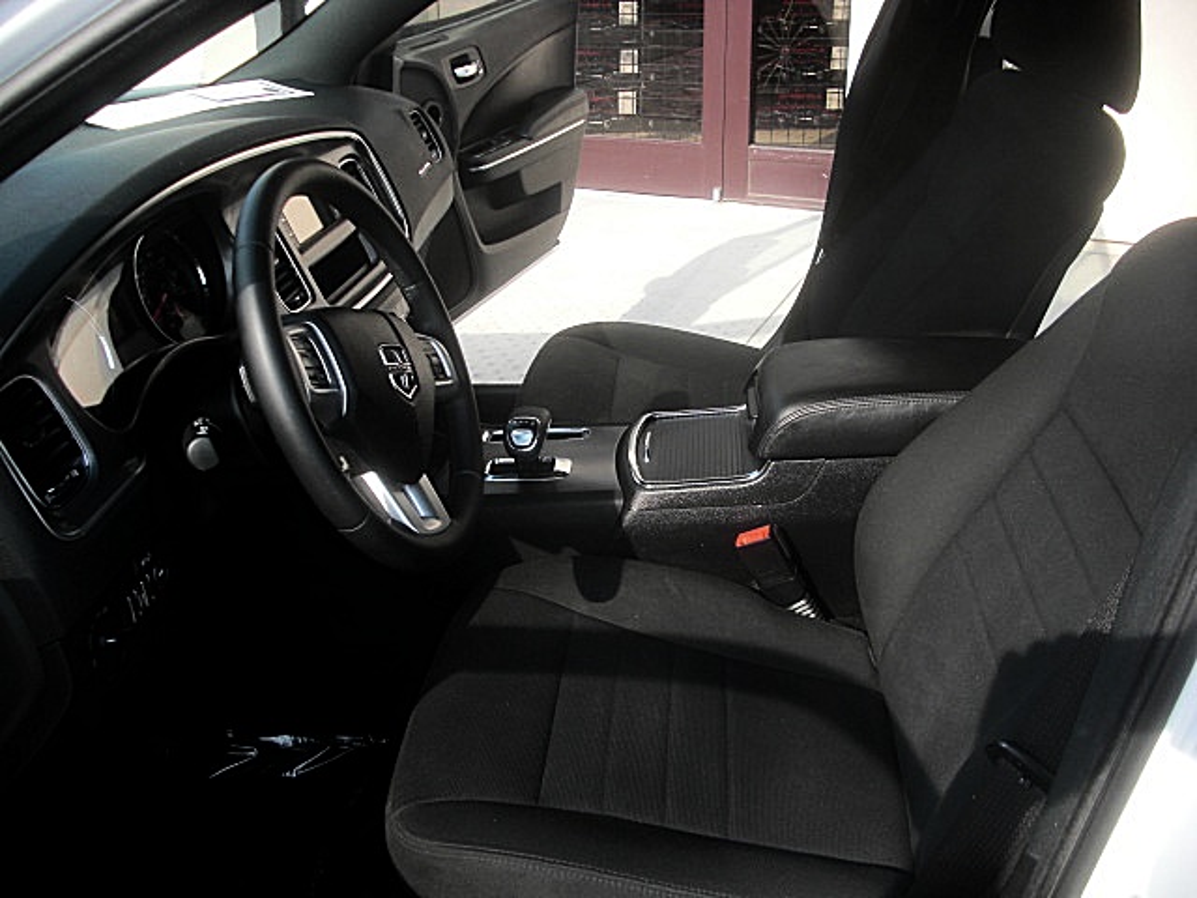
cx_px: 598
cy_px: 449
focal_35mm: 36
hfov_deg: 51.4
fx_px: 1245
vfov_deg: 39.7
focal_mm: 6.3
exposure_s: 1/200
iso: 50
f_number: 2.8
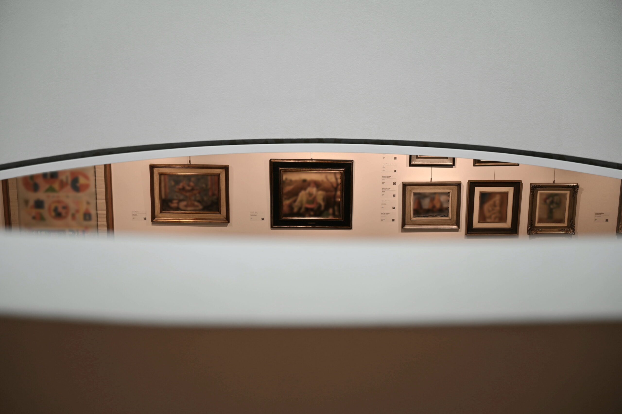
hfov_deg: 28.9
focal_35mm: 70
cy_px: 207
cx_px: 311
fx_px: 1209
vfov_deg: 19.4
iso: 160
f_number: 2.8
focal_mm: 70
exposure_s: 1/161
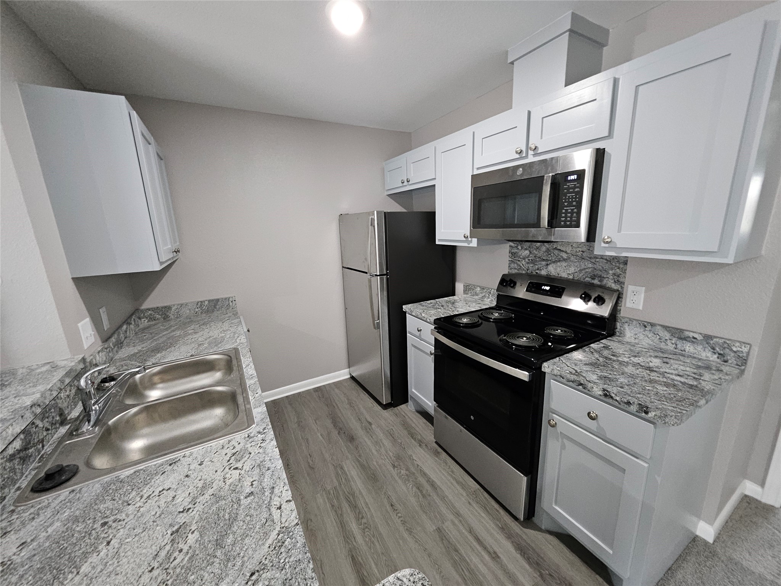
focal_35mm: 13
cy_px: 293
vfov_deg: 89.9
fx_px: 293
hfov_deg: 106.2
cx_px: 390
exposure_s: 1/40
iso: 320
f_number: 2.2
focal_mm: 1.7
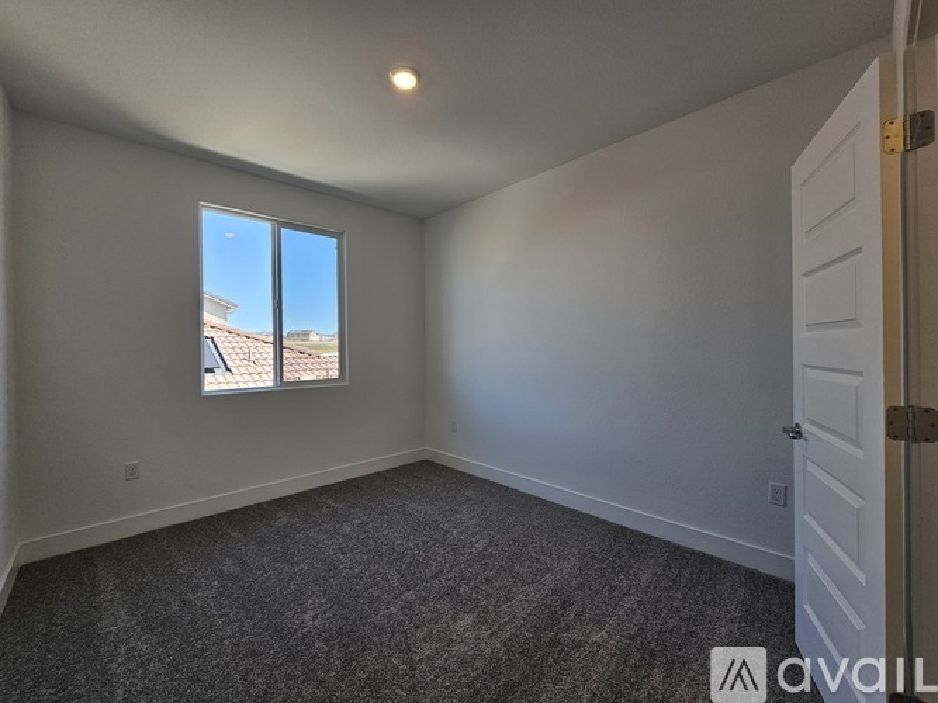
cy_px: 352
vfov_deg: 89.9
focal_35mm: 13
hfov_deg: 106.2
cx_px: 469
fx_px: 352
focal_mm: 2.2
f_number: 2.2
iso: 64
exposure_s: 1/120
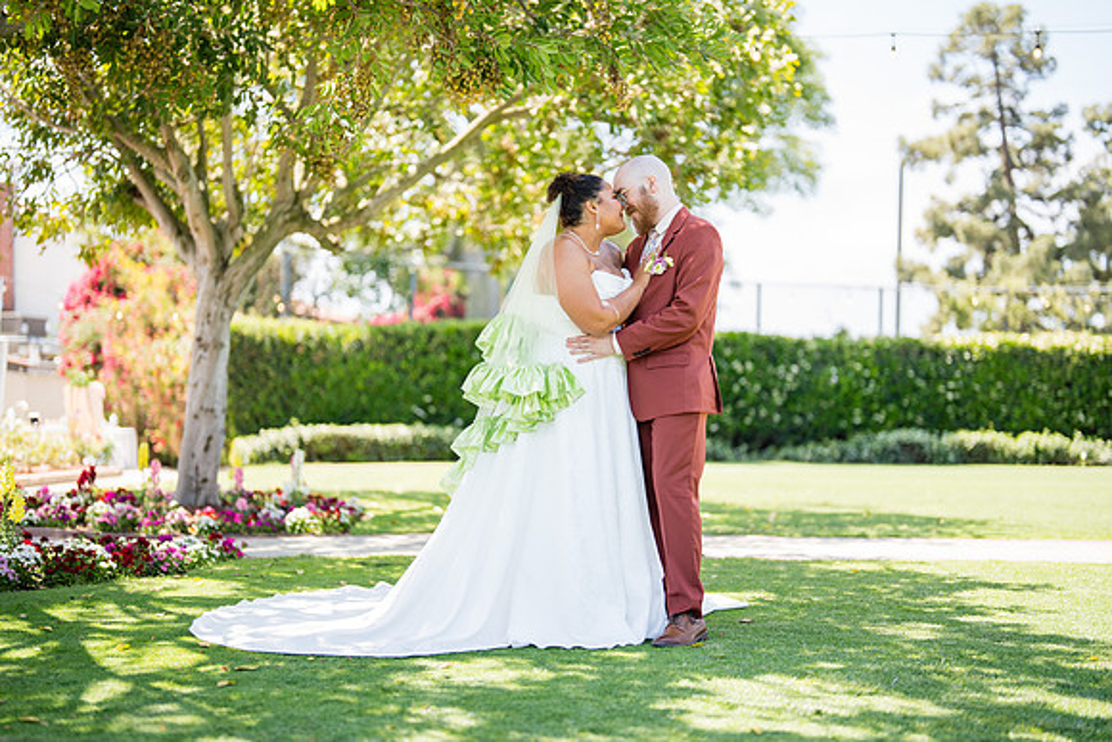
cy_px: 368
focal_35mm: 51
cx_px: 552
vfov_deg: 26.7
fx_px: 1566
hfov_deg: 39.1
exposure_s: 1/2500
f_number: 1.2
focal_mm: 50
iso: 200
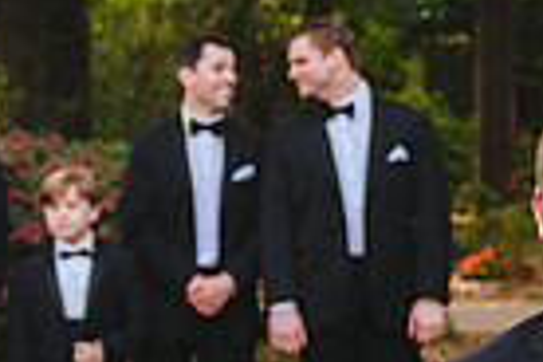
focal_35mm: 147
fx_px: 2217
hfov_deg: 13.7
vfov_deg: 9.3
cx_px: 610
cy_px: 305
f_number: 3.5
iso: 400
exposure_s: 1/400
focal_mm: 32
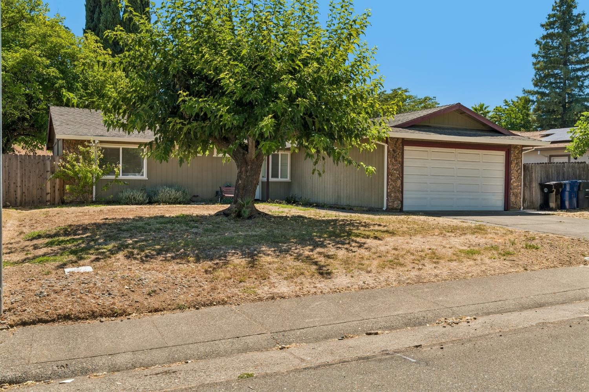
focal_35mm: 34
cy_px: 196
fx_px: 548
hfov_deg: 56.5
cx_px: 294
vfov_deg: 39.4
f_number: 13
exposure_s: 1/20
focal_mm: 33.5
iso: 100
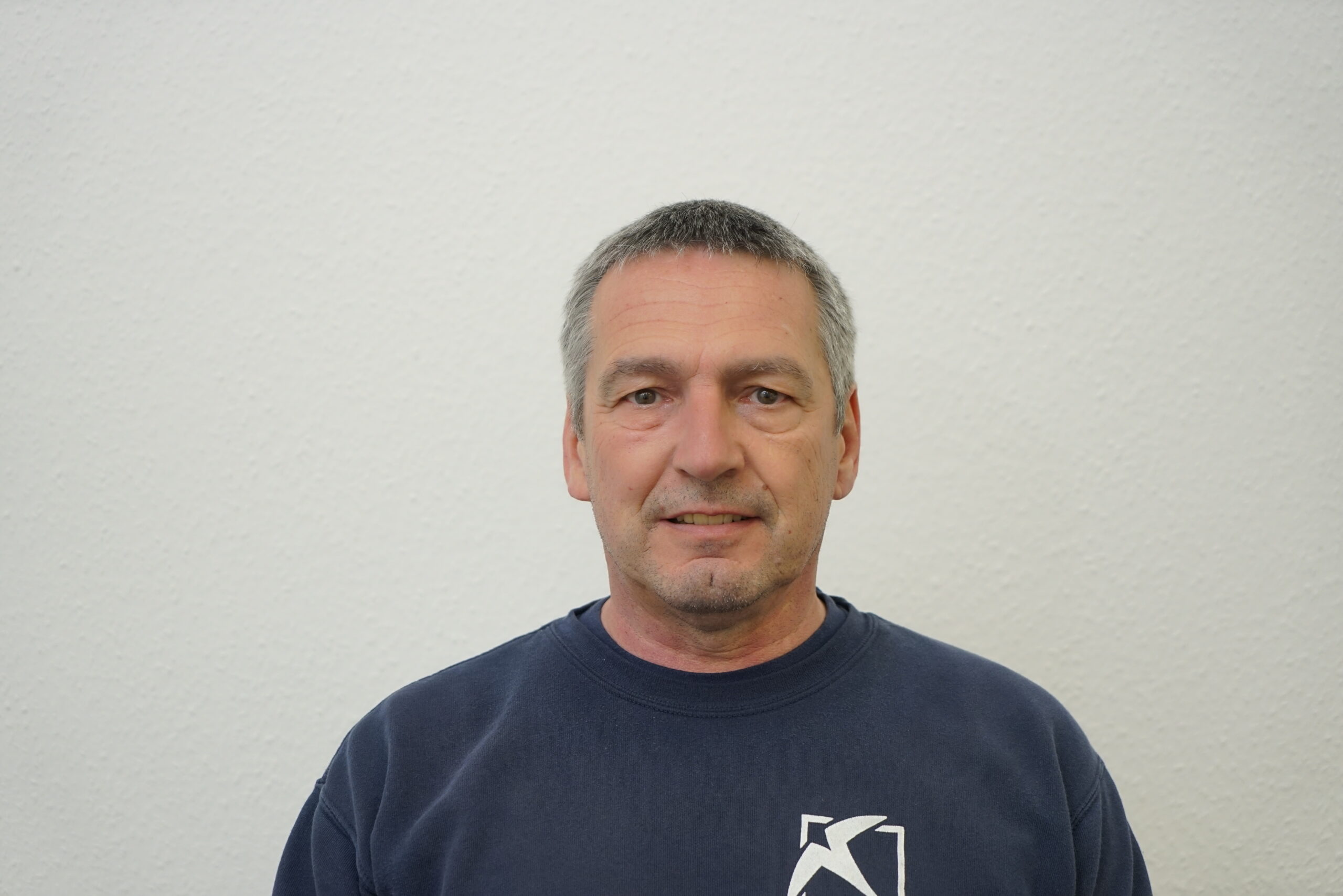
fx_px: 2611
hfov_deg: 28.8
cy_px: 448
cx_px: 672
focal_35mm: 70
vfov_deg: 19.5
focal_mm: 70
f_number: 4
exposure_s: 1/160
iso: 800
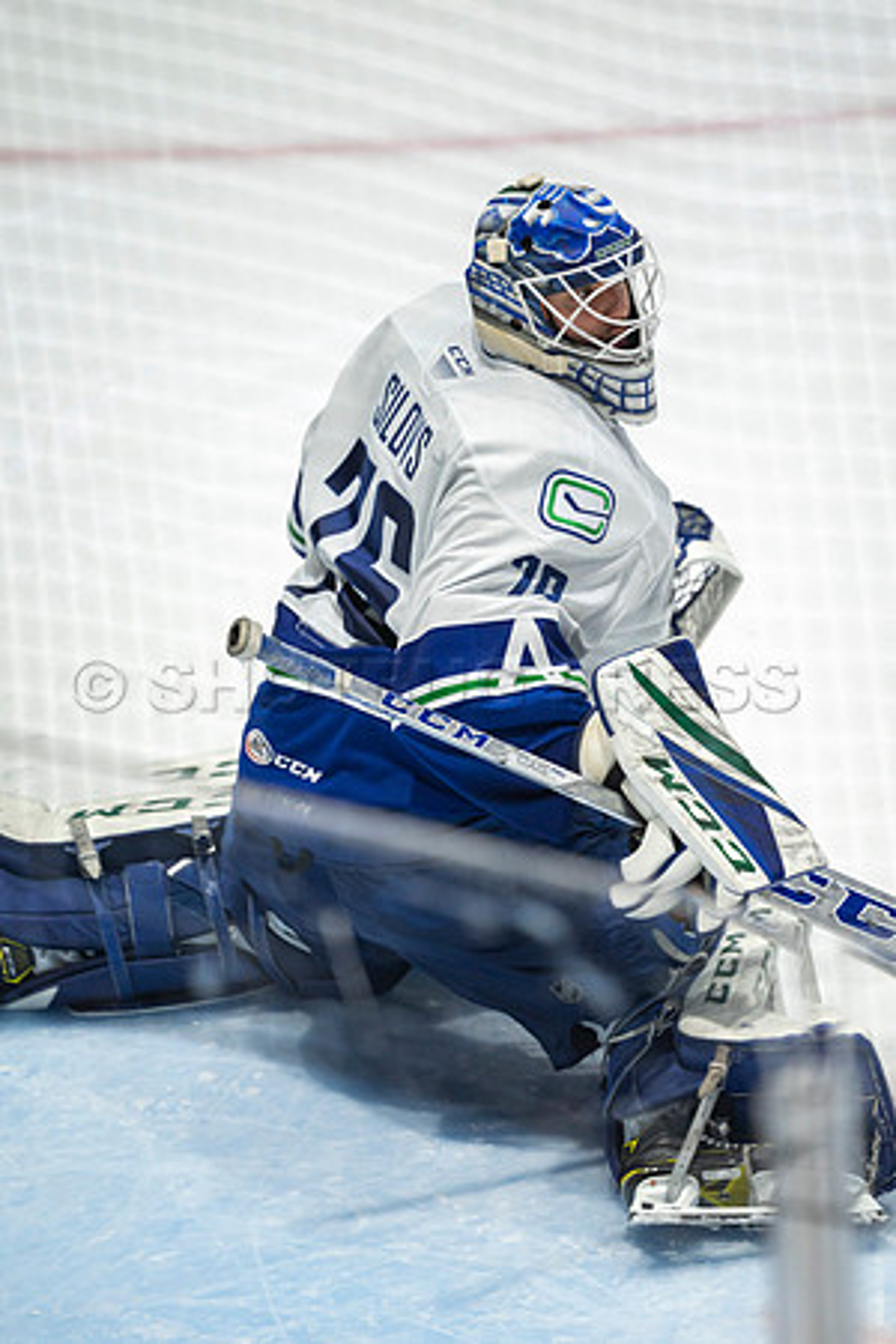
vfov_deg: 3.4
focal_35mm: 600
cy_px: 672
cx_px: 448
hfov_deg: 2.3
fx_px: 22398
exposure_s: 1/640
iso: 1600
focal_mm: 600
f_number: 4
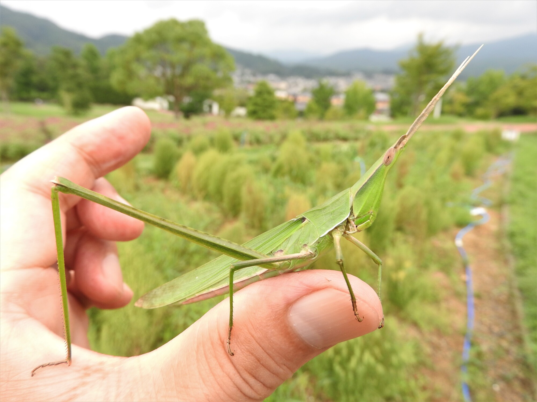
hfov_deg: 71.6
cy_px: 201
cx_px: 268
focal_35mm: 24
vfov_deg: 56.8
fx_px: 372
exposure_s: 1/200
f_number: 3.3
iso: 100
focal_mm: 4.3
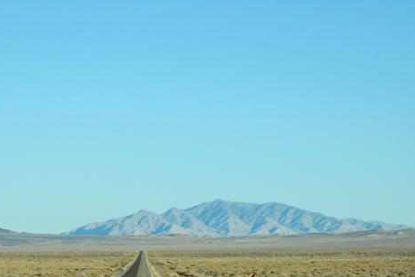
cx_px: 166
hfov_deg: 13.2
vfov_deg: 8.7
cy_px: 278
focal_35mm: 156
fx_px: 1798
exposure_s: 1/1600
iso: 320
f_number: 5
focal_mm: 72
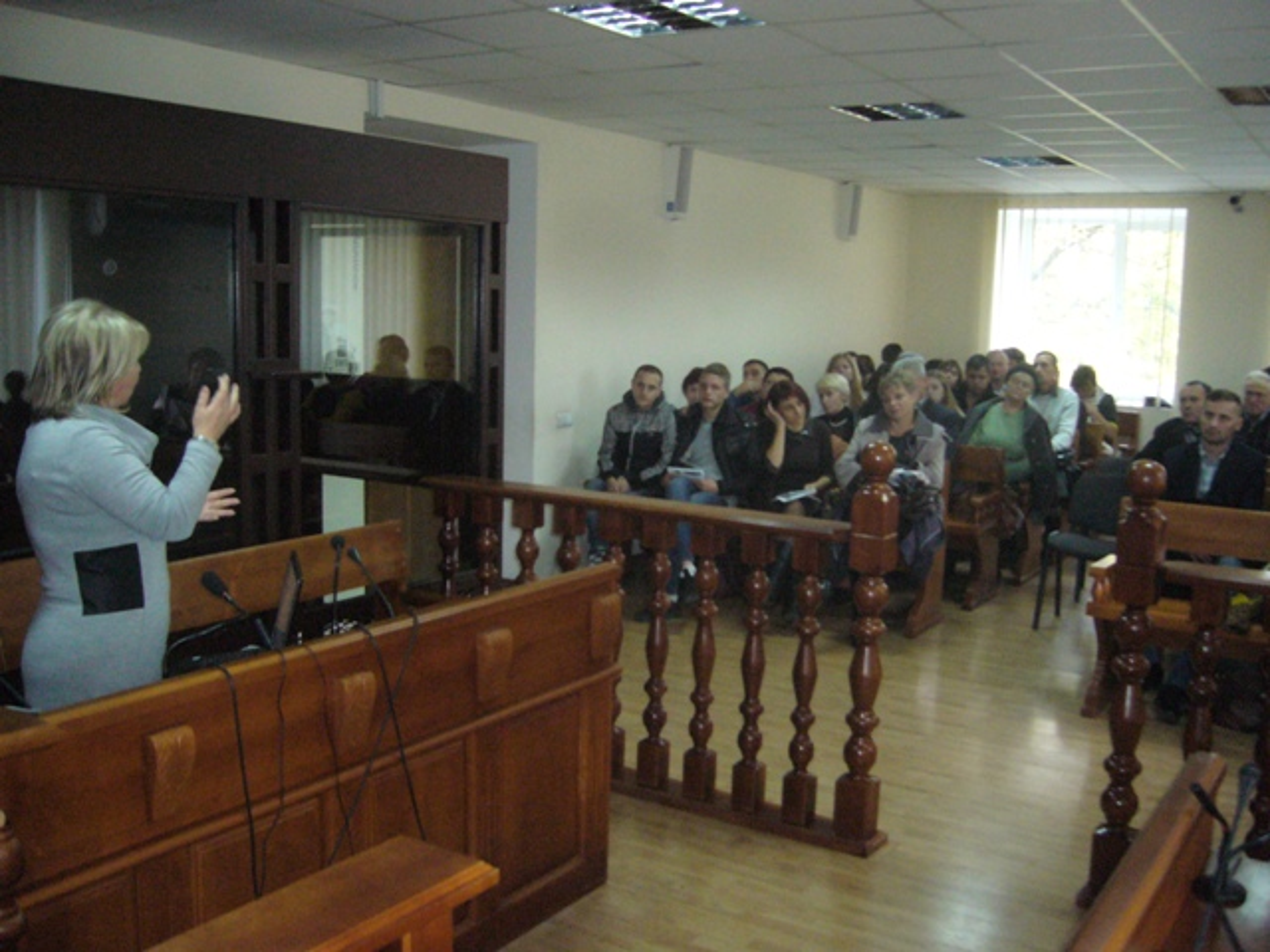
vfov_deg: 40.7
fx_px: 1284
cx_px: 635
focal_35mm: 35
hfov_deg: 52.6
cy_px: 476
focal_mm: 5.8
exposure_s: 1/30
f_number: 2.8
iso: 400
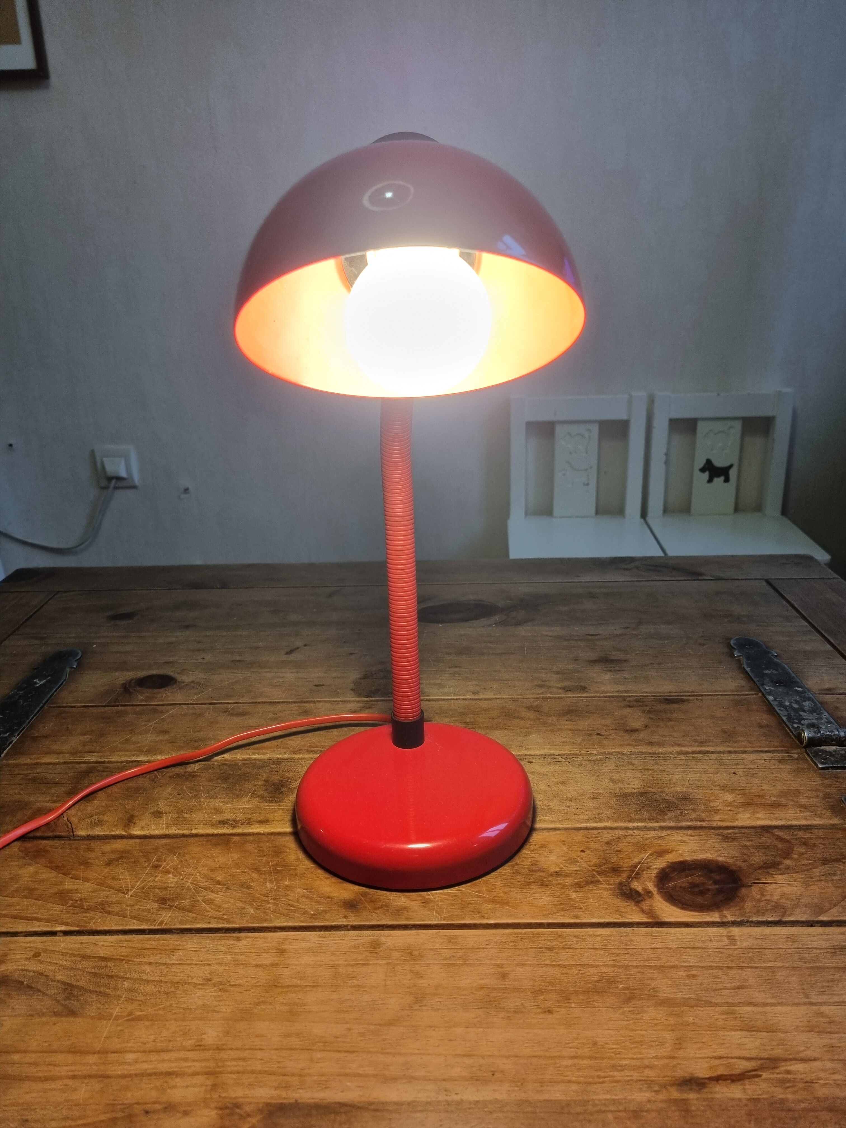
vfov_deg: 67.3
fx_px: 847
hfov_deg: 53.1
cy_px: 564
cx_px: 423
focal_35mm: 26
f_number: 1.8
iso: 125
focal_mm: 5.4
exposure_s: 1/100
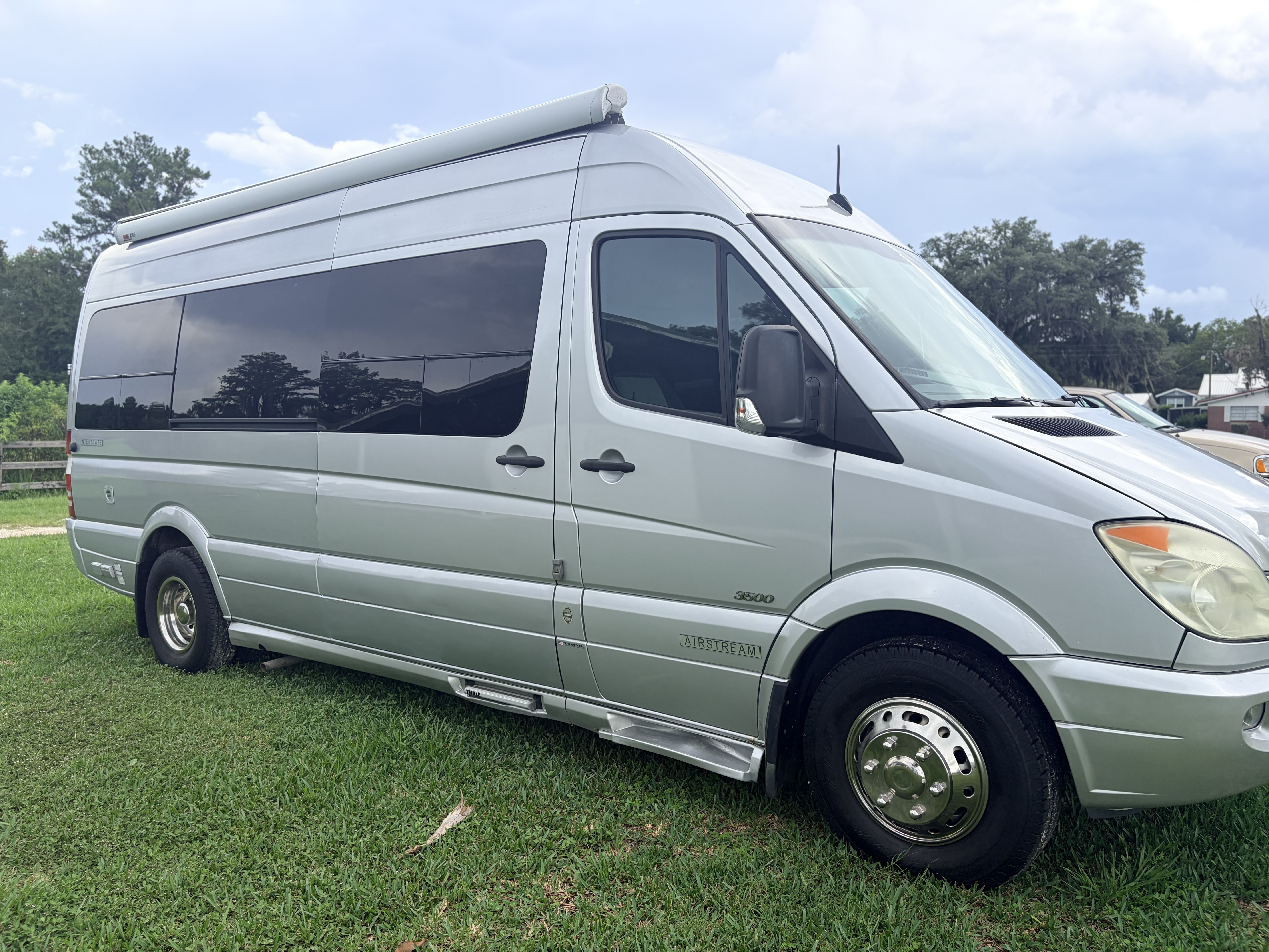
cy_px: 476
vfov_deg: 53.1
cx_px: 634
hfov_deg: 67.3
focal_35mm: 26
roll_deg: +0.7
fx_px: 953
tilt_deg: -1.8
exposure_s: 1/1099
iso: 50
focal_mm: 5.96
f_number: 1.6
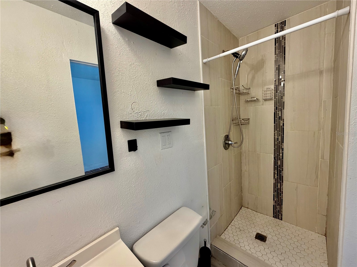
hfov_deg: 102.1
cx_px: 178
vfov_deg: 85.7
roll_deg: +4.0
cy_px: 134
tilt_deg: -6.1
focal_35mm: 14
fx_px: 144
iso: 200
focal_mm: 2.22
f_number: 2.2
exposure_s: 1/120
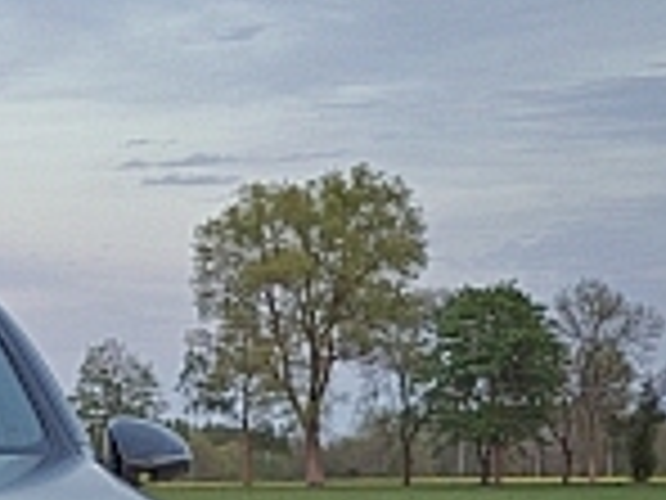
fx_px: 2386
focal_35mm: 124
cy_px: 536
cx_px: -297
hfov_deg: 14.9
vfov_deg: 11.8
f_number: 1.6
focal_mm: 6.06
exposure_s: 1/79
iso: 80
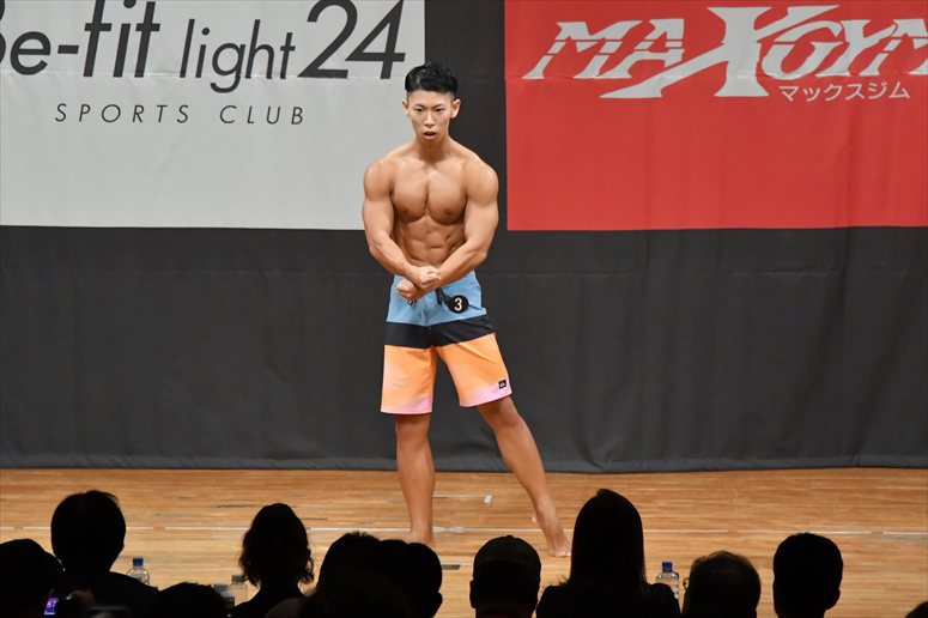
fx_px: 6570
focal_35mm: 255
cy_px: 309
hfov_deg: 8.1
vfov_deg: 5.4
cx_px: 464
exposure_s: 1/400
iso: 7200
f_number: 5.6
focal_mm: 170
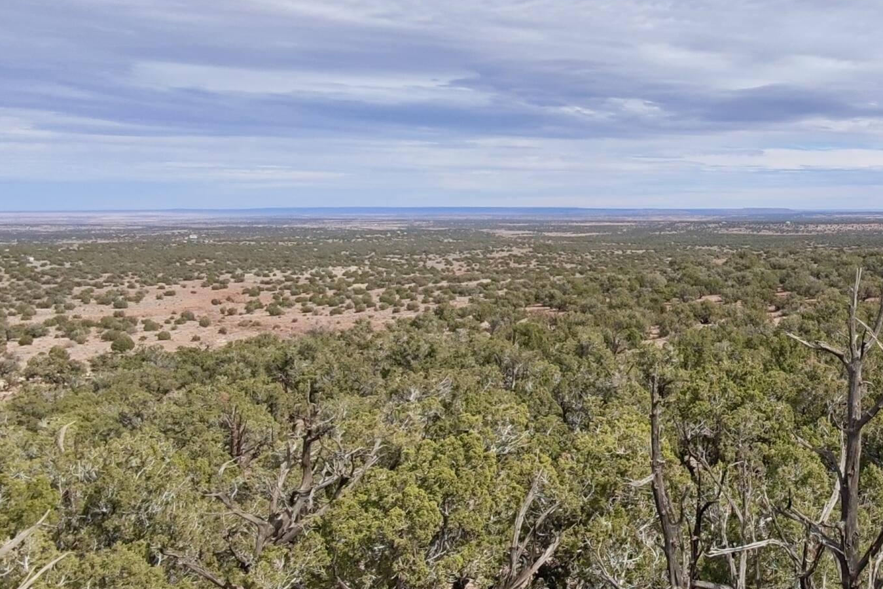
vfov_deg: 35.5
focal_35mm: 37
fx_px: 908
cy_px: 187
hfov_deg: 44.7
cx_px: 865
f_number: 2.55
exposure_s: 1/2071
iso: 105
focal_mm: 16
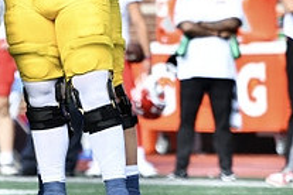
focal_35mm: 1176
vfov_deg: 1.2
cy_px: -20
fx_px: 9571
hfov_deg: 1.8
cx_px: -109
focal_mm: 280
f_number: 5.6
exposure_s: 1/1000
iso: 800
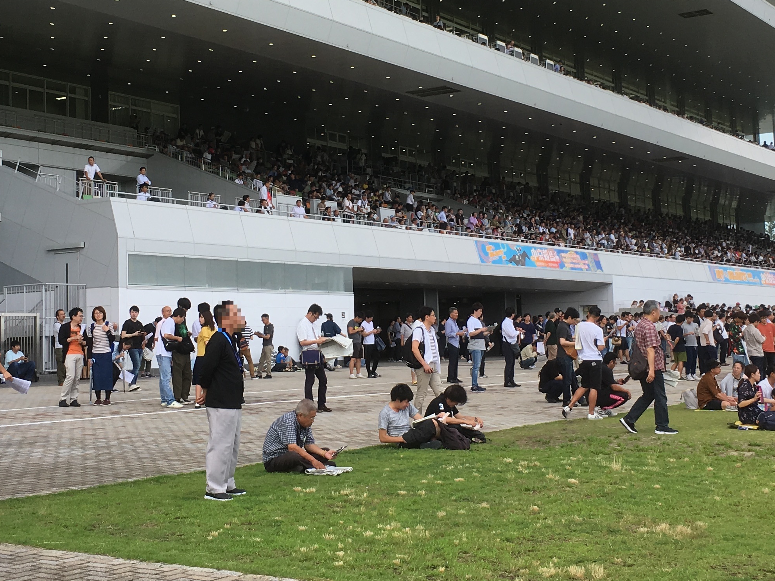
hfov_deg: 32.7
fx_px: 1321
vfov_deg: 24.7
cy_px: 198
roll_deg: +1.6
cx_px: 367
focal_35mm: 59
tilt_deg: +5.8
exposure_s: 1/663
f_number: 2.2
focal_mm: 4.15
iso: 25
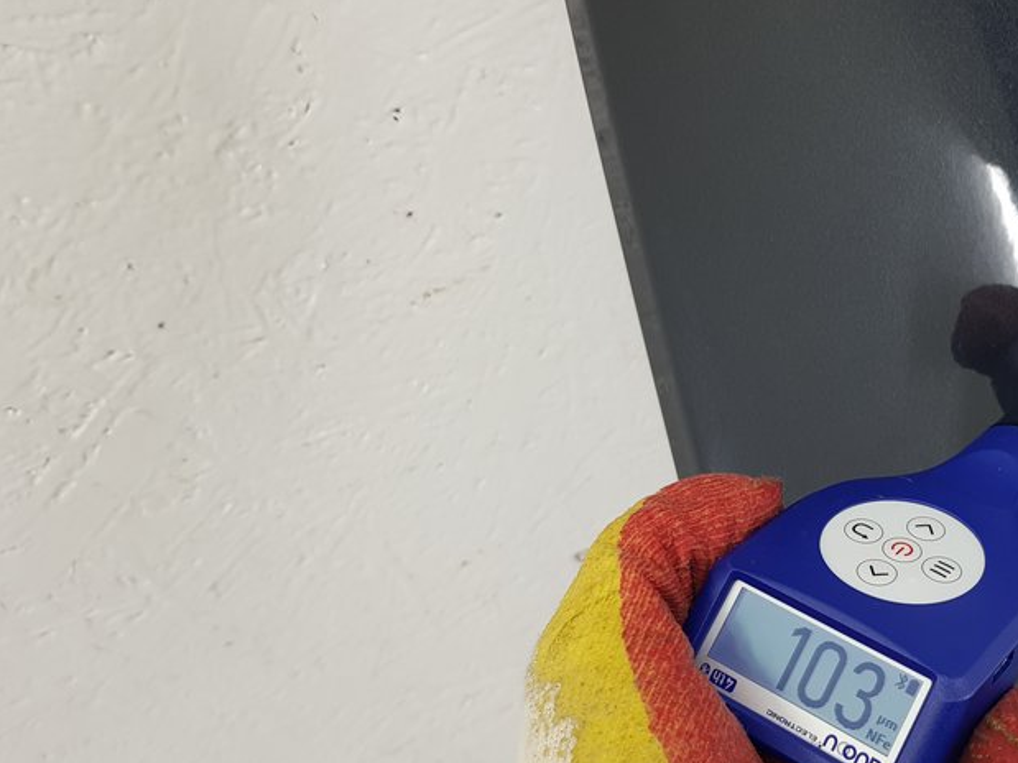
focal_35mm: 43
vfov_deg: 33.5
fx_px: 1264
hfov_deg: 41.6
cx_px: 840
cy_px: 465
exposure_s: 1/100
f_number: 1.7
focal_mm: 4.2
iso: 64
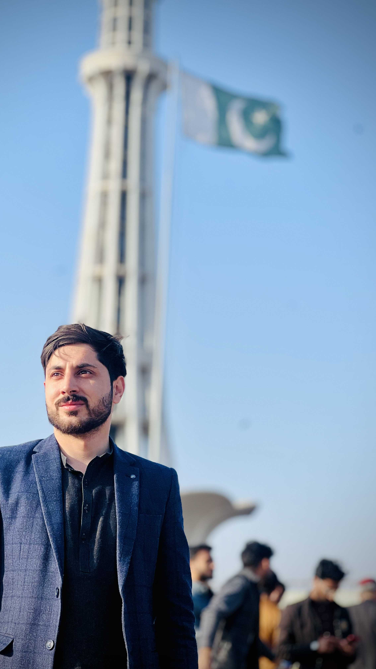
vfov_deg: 25.3
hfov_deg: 14.4
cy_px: 335
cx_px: 137
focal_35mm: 84
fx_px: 1489
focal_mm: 9
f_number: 2.8
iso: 32
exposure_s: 1/506
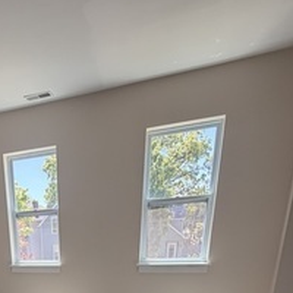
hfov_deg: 47.4
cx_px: 31
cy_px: 324
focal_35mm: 31
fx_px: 297
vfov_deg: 41.6
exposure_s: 1/121
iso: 100
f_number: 2.2
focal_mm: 2.22
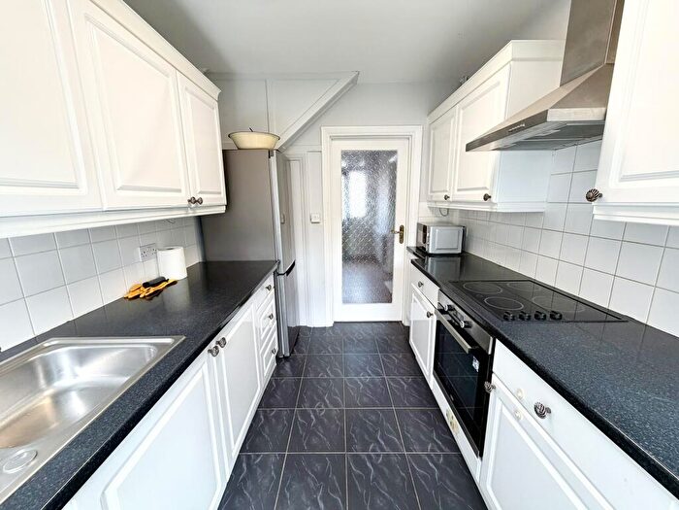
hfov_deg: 102.1
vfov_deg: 85.7
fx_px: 275
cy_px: 255
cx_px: 340
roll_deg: +1.3
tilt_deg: -11.1
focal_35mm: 14
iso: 125
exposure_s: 1/121
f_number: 2.2
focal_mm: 2.22
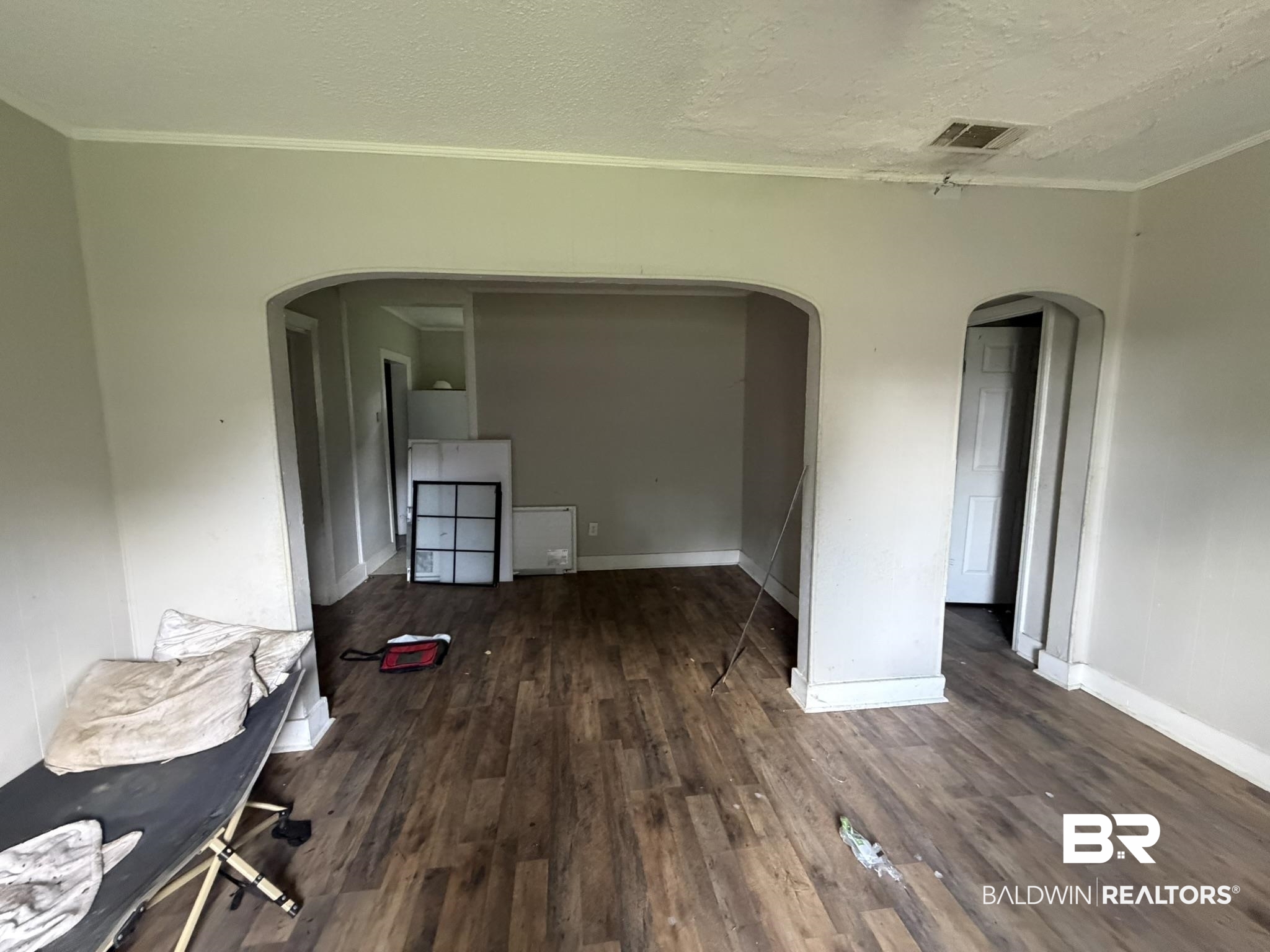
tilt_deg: -8.2
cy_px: 476
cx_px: 635
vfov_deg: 85.7
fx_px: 514
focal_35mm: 14
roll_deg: -0.5
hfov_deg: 102.1
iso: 640
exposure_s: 1/60
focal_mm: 2.22
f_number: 2.2
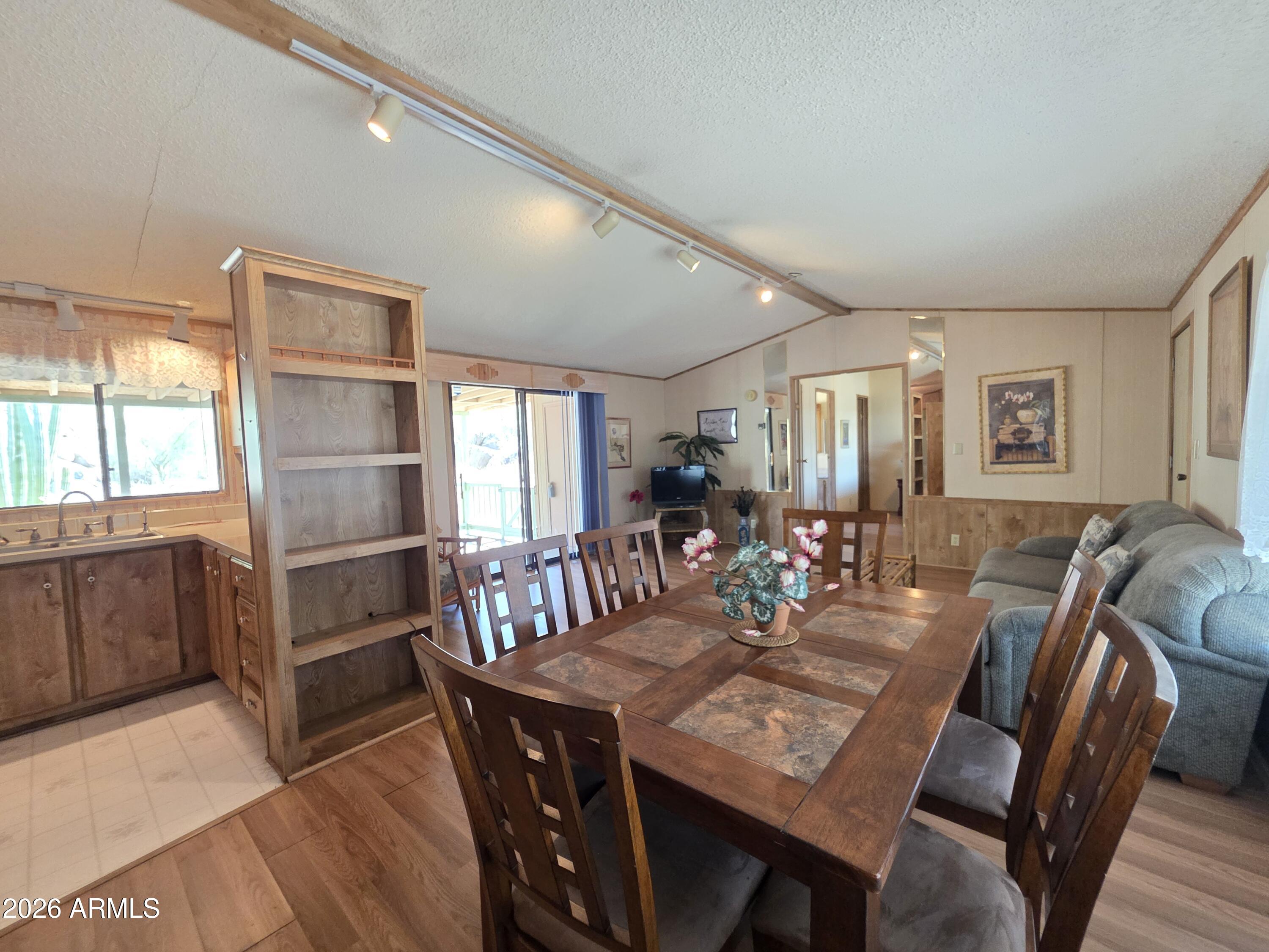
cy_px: 476
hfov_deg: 106.2
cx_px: 634
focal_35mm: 13
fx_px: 477
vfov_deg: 89.9
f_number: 1.9
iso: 400
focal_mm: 2.2
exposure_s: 1/60
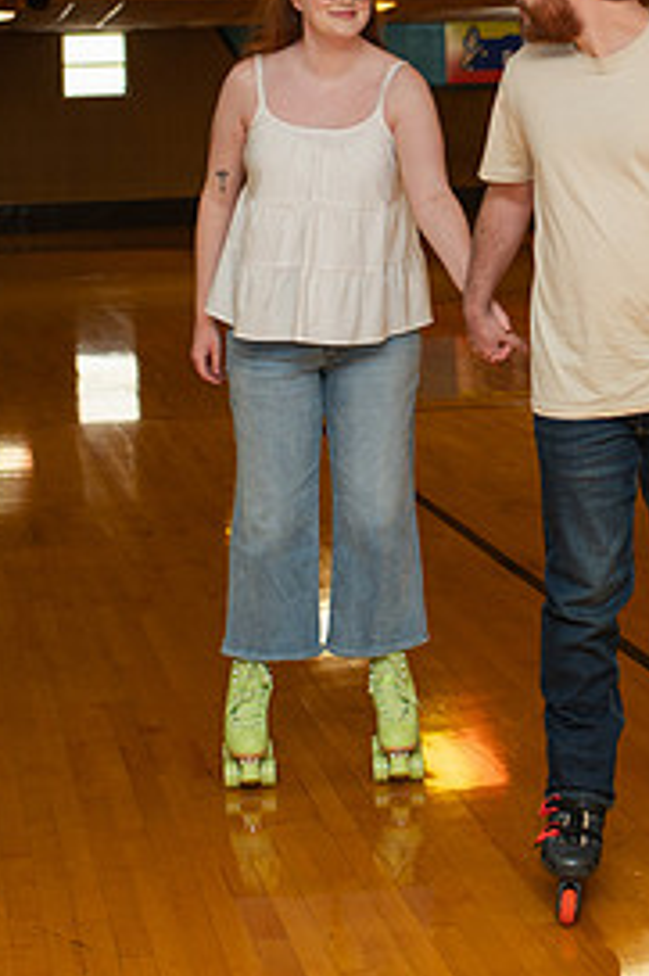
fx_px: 2355
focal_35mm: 87
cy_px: 291
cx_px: 577
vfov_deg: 23.2
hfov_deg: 15.5
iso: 1000
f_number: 3.2
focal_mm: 35
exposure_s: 1/200
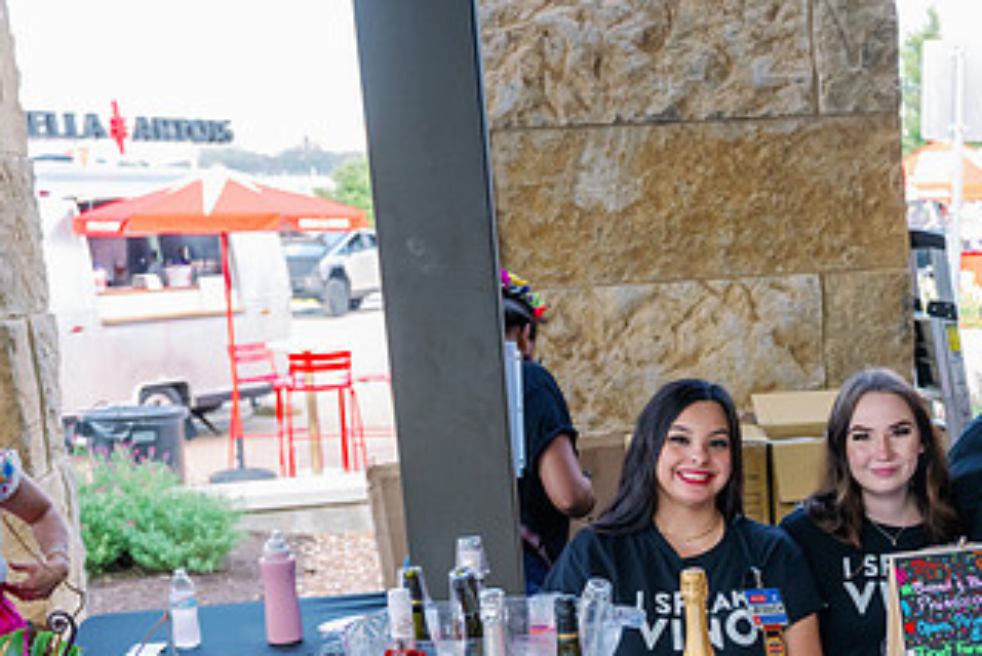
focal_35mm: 69
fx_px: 1883
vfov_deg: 19.4
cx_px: 853
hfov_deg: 28.3
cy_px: 593
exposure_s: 1/640
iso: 1250
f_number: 4.5
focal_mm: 38
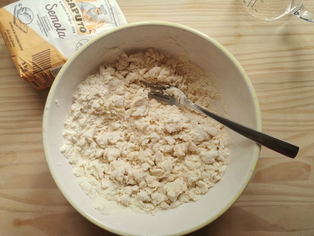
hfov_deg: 65.3
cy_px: 118
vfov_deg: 51.4
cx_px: 157
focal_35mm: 27
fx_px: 245
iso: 100
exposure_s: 1/100
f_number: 1.6
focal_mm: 5.56
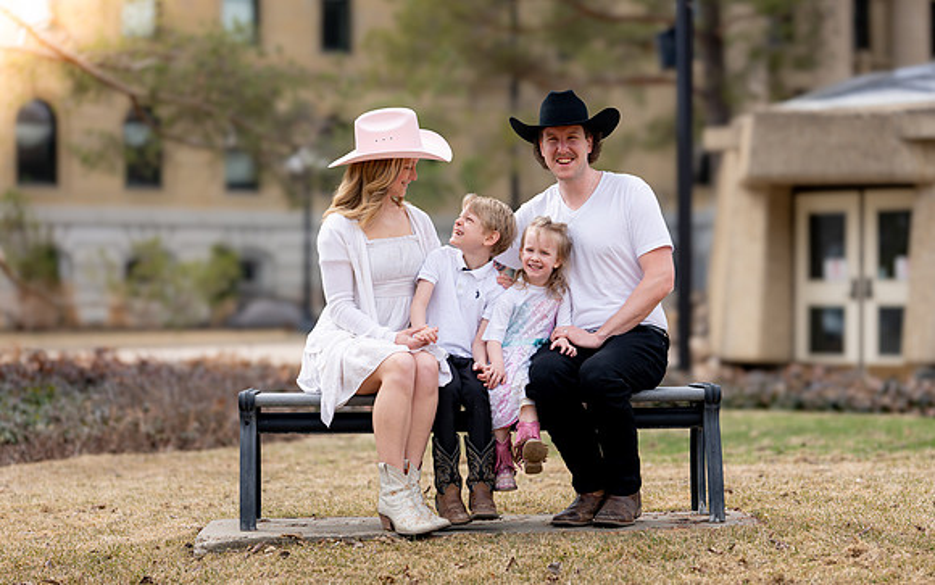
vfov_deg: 14.3
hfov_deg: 22.7
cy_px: 335
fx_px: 2330
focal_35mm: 91
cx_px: 502
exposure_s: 1/2500
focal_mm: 81
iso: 100
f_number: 2
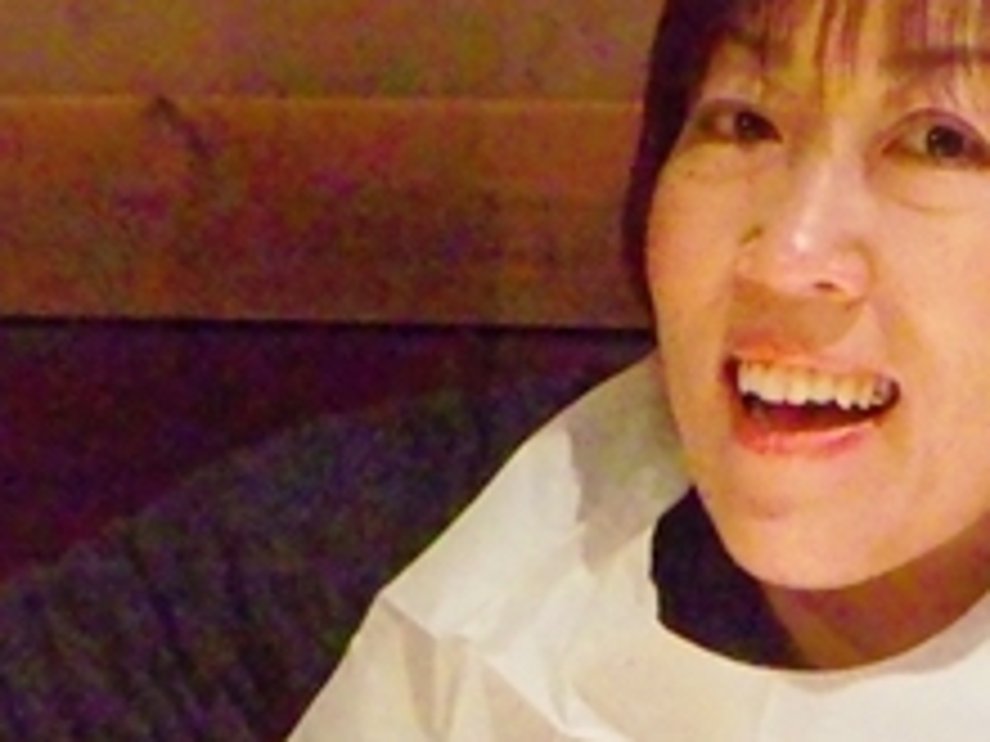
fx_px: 2288
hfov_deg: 24.4
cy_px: 1111
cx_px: 603
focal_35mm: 80
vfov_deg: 16.7
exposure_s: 1/30
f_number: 3.5
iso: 1600
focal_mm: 5
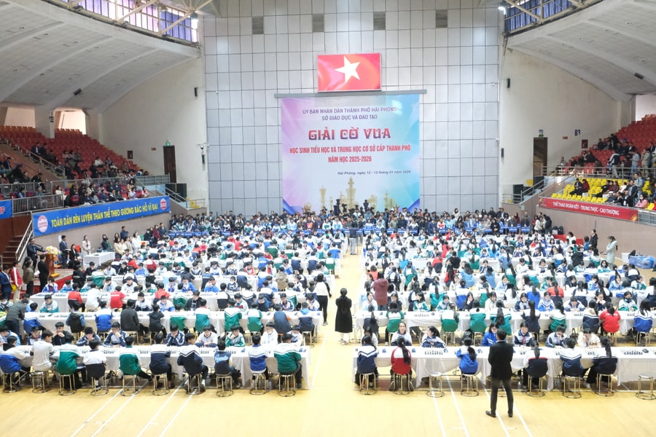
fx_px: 492
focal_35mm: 27
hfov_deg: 67.4
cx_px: 328
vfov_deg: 47.9
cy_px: 218
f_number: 6.4
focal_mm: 18
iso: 10000
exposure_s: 1/180
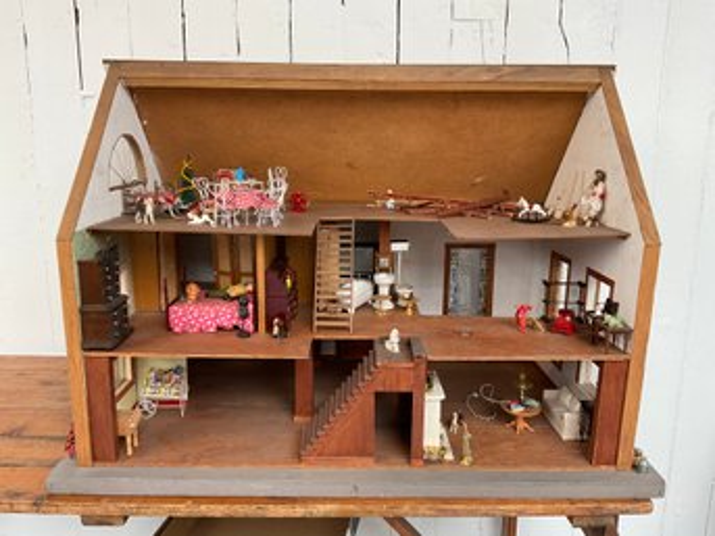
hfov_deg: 61.7
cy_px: 268
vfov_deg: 48.2
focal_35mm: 29
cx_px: 358
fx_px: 599
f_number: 1.8
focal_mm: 3
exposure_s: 1/122
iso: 50
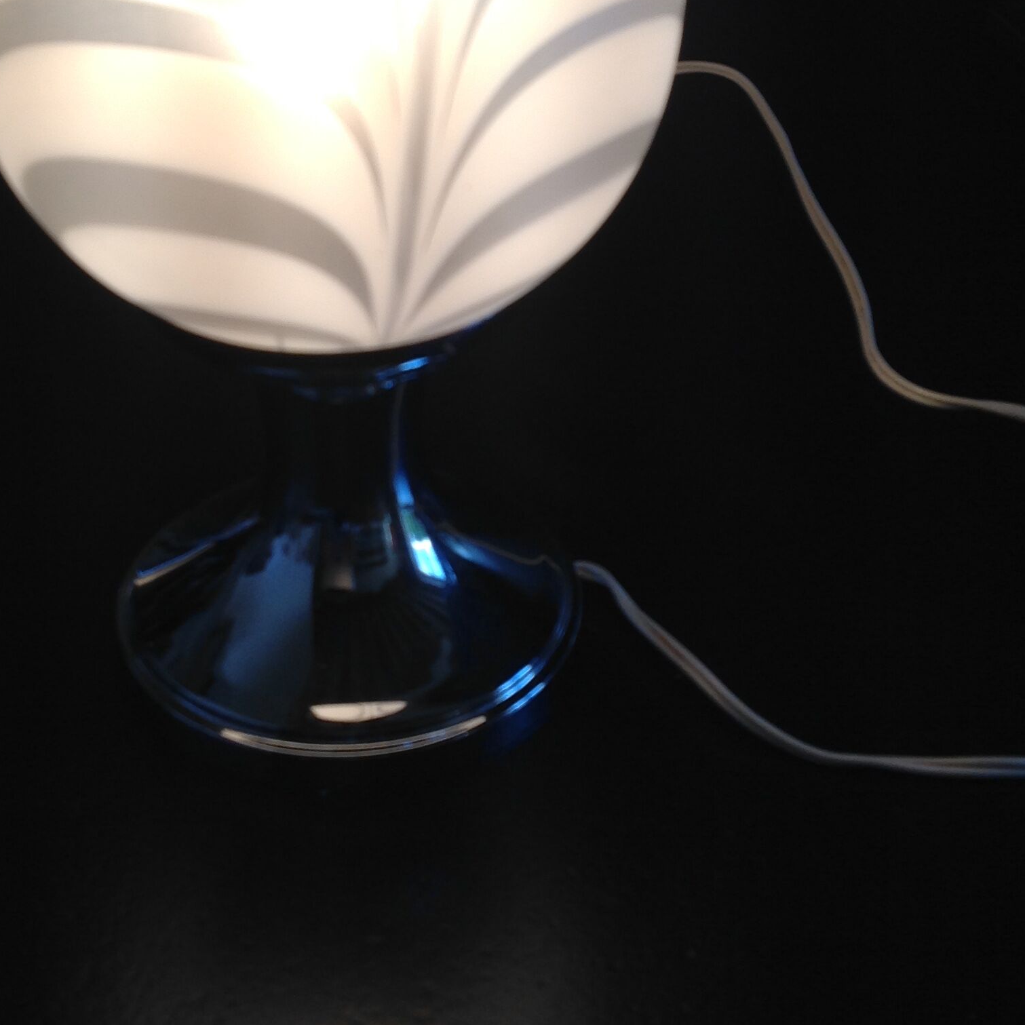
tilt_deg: -31.4
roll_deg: +2.2
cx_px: 429
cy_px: 419
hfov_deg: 32.1
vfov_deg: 32.1
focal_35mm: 53
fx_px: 1776
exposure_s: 1/204
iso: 50
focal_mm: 4.28
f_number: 2.4
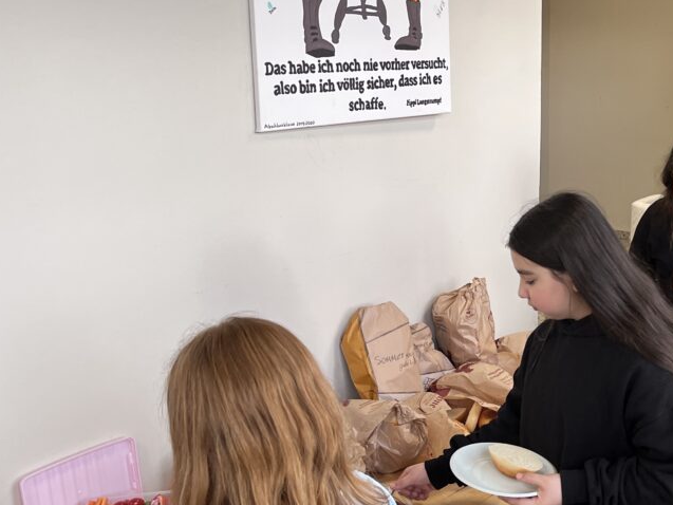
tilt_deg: -14.0
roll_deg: +0.6
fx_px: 953
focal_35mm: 49
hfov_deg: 37.9
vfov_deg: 29.7
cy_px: 270
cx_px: 508
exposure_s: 1/100
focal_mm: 5.1
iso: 125
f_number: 1.6
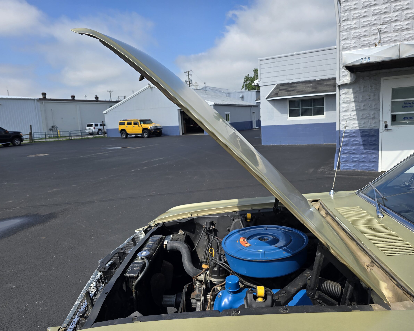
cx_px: 216
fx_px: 294
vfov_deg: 58.8
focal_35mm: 24
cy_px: 165
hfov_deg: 70.2
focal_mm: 6.3
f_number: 1.7
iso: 12
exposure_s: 1/857
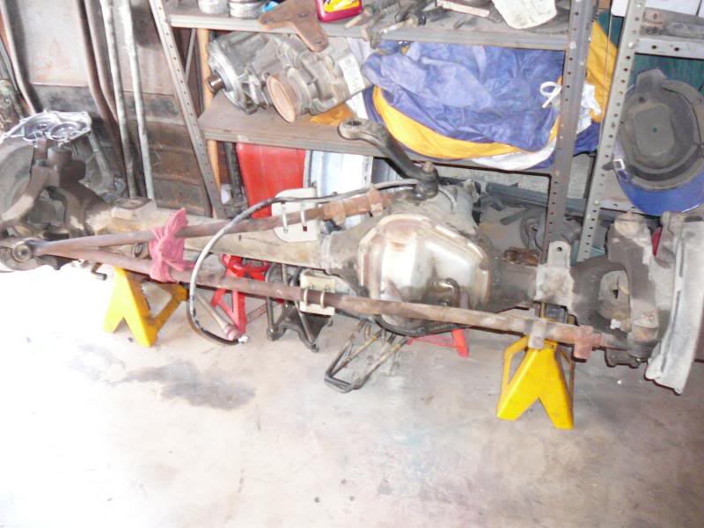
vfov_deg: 40.7
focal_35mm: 35
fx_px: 712
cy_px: 264
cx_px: 352
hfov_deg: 52.6
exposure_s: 1/30
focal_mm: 5.2
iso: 320
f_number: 2.8
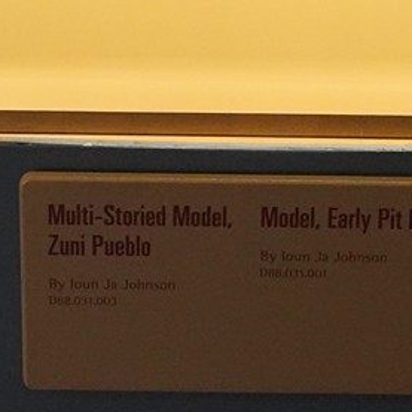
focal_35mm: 190
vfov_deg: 9.0
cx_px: 329
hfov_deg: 9.2
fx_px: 2558
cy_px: -210
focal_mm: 31
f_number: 8
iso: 6400
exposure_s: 1/100
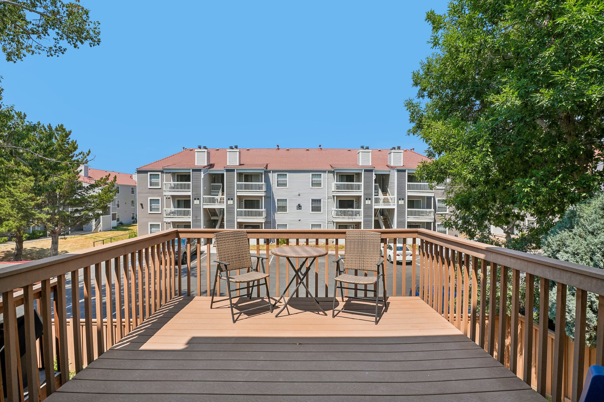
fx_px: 277
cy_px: 201
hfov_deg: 95.0
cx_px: 302
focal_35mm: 16
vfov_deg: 72.0
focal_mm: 11
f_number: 8
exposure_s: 1/350
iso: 100
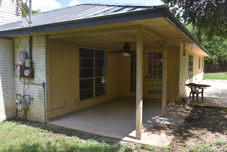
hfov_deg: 61.9
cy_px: 76
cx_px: 114
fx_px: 189
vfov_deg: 43.6
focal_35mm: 30
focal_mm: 20
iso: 400
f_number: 8
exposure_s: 1/500
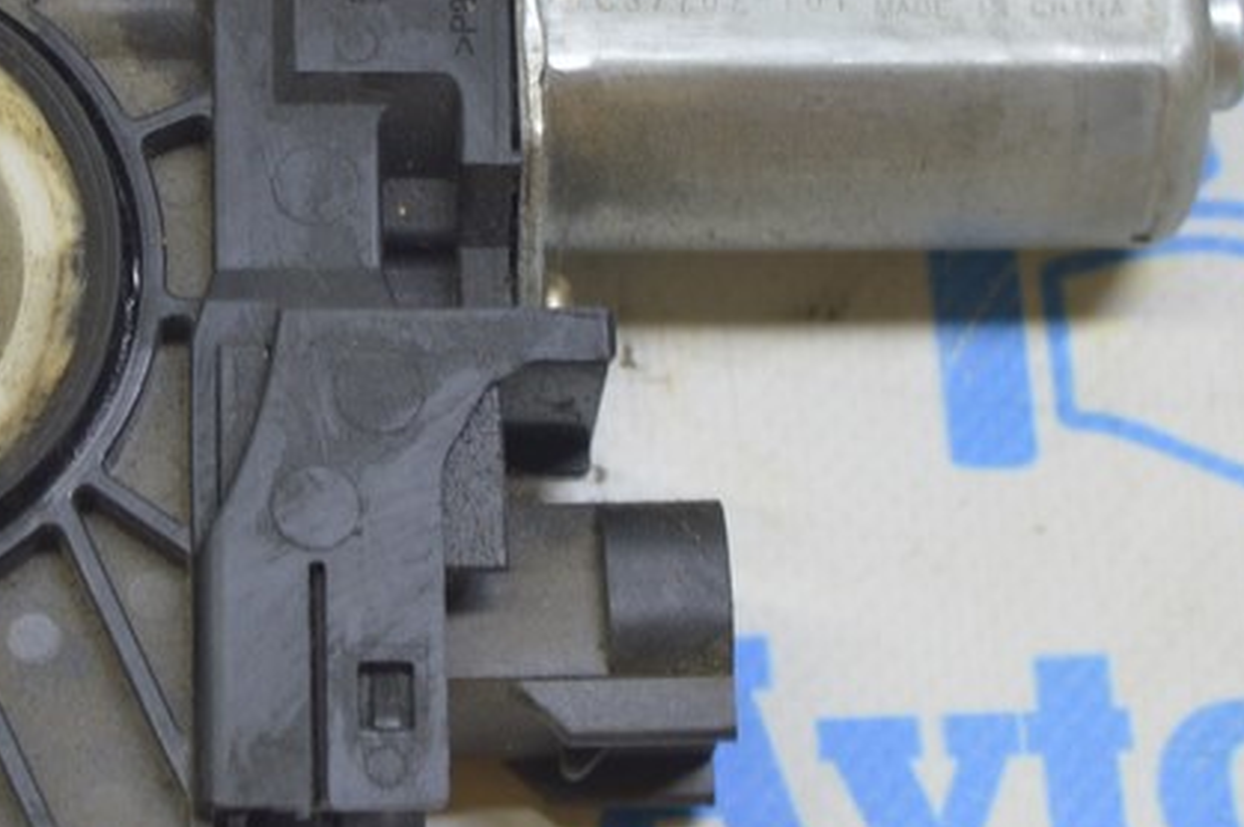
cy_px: 168
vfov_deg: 9.3
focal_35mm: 147
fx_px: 5076
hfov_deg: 13.9
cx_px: 238
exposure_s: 1/20
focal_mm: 40
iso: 400
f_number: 5.6
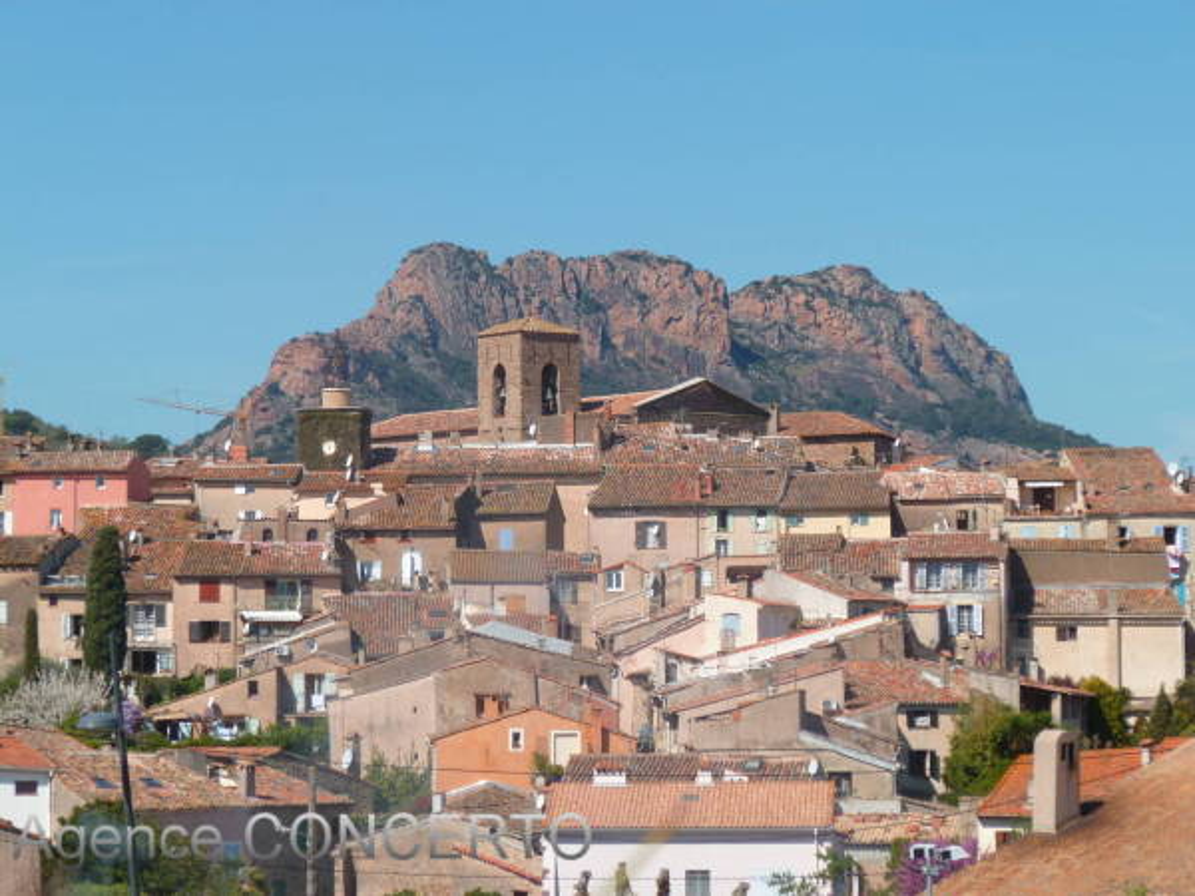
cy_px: 448
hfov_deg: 15.9
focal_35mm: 124
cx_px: 598
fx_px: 4281
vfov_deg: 12.0
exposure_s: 1/640
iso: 100
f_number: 4.9
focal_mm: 22.1
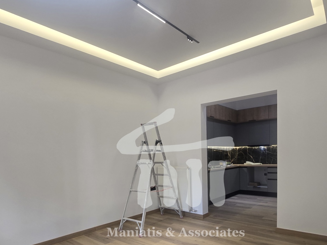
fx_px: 198
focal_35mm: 21
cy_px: 173
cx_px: 175
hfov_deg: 78.9
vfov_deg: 61.1
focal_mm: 2.2
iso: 64
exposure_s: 1/63.7
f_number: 2.2
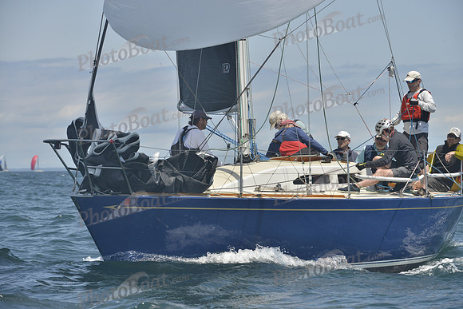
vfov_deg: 6.9
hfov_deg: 10.3
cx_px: 232
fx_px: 2573
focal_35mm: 200
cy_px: 154
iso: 280
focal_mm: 200
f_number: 9
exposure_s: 1/800
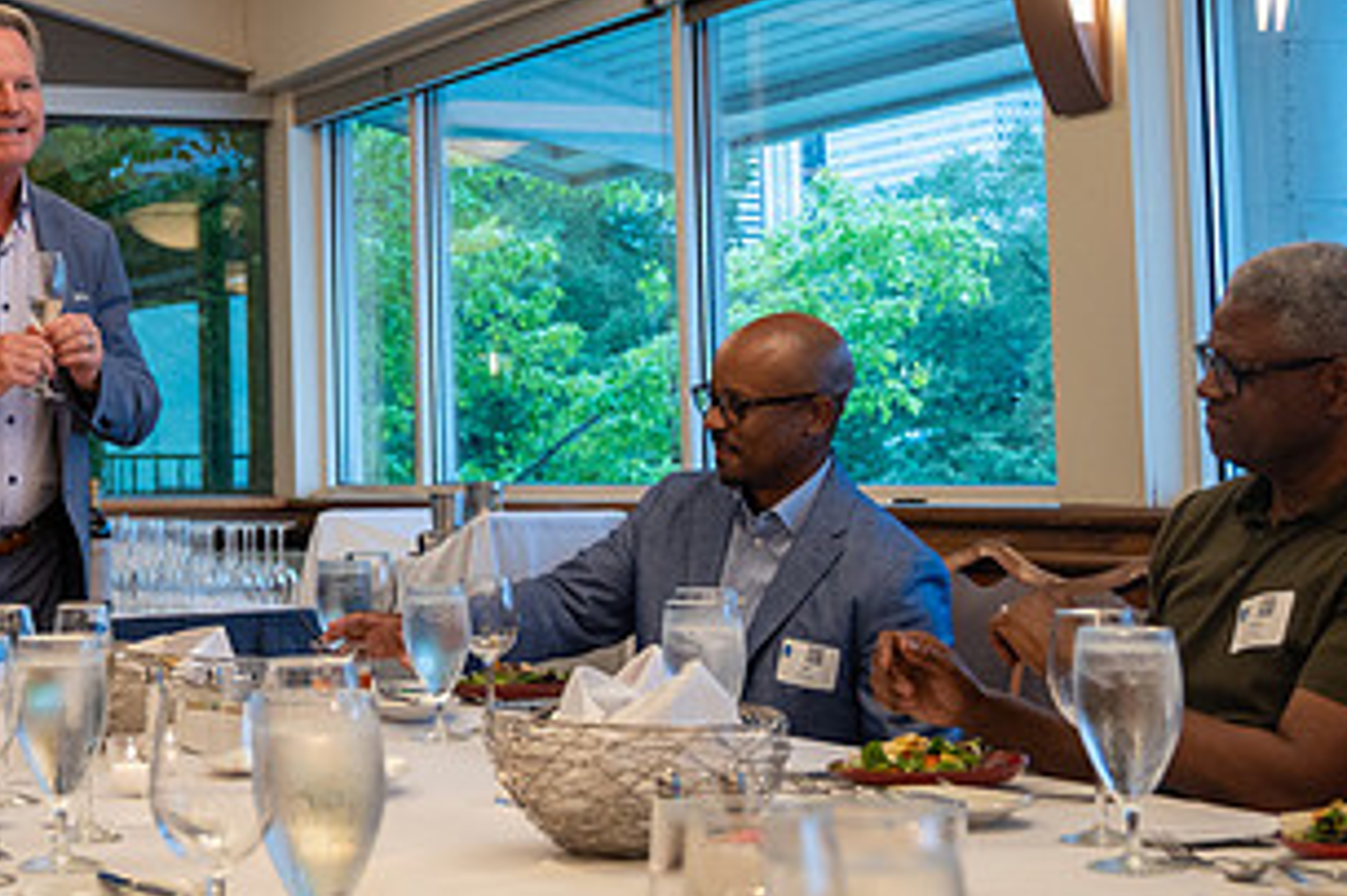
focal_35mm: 70
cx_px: 51
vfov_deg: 19.3
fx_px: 2618
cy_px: 254
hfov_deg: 27.5
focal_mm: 33
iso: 2000
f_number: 4
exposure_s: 1/125
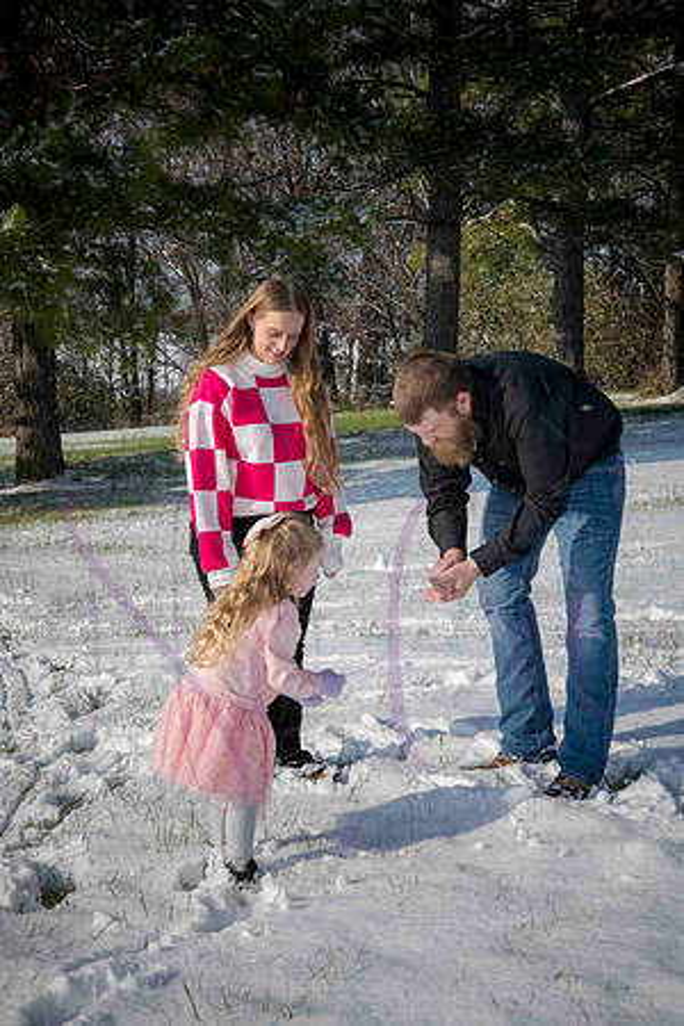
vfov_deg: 28.8
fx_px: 1995
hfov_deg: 19.5
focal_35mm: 70
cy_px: 513
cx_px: 342
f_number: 16
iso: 800
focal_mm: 70
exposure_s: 1/800
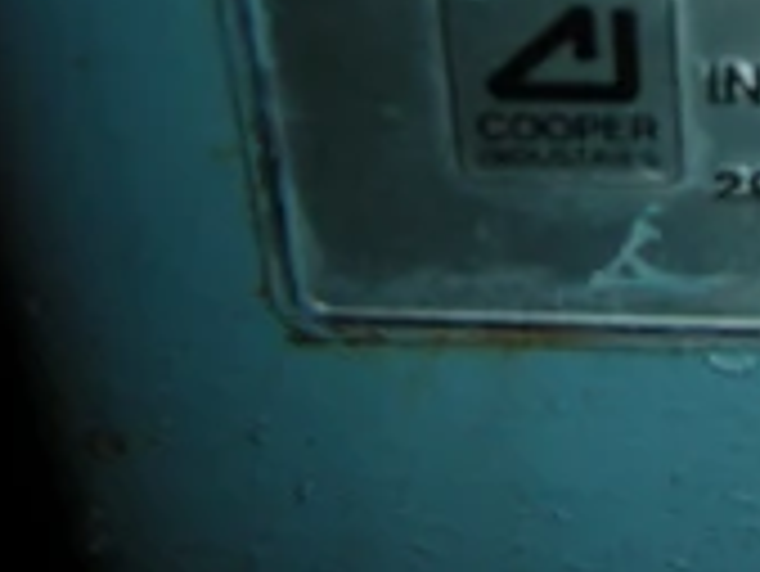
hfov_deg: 22.0
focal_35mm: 83
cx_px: 877
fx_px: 1824
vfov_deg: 17.1
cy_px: -99
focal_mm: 5.8
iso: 50
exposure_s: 1/60.1
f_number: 8.5
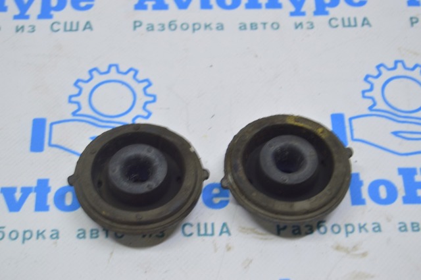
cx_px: 210
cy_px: 140
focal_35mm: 82
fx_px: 964
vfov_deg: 16.5
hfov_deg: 24.6
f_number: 5.6
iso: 400
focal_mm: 55
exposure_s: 1/20
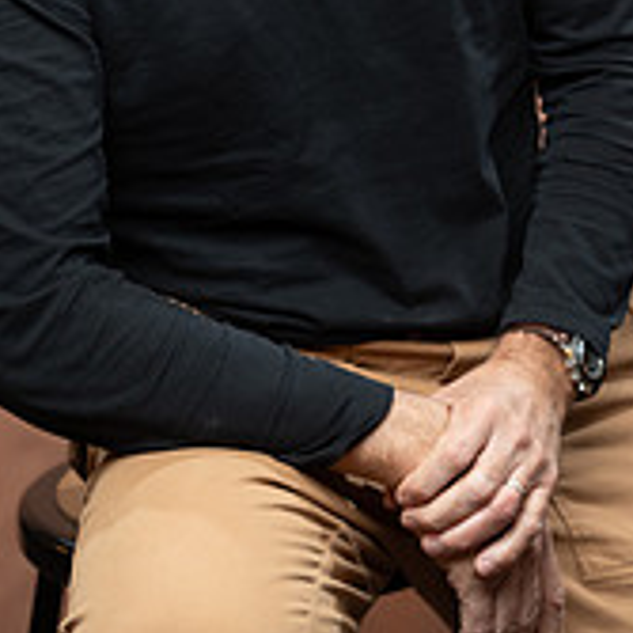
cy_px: -45
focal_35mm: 158
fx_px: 3269
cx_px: 353
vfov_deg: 10.9
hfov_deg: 11.1
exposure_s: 1/160
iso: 320
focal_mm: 69
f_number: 4
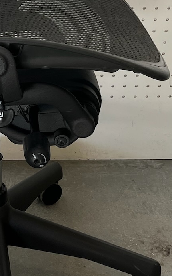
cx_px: -36
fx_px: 615
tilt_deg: -21.4
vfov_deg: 24.6
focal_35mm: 82
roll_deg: +0.6
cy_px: 37
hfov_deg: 15.3
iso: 32
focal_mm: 5.1
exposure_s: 1/105
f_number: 1.6
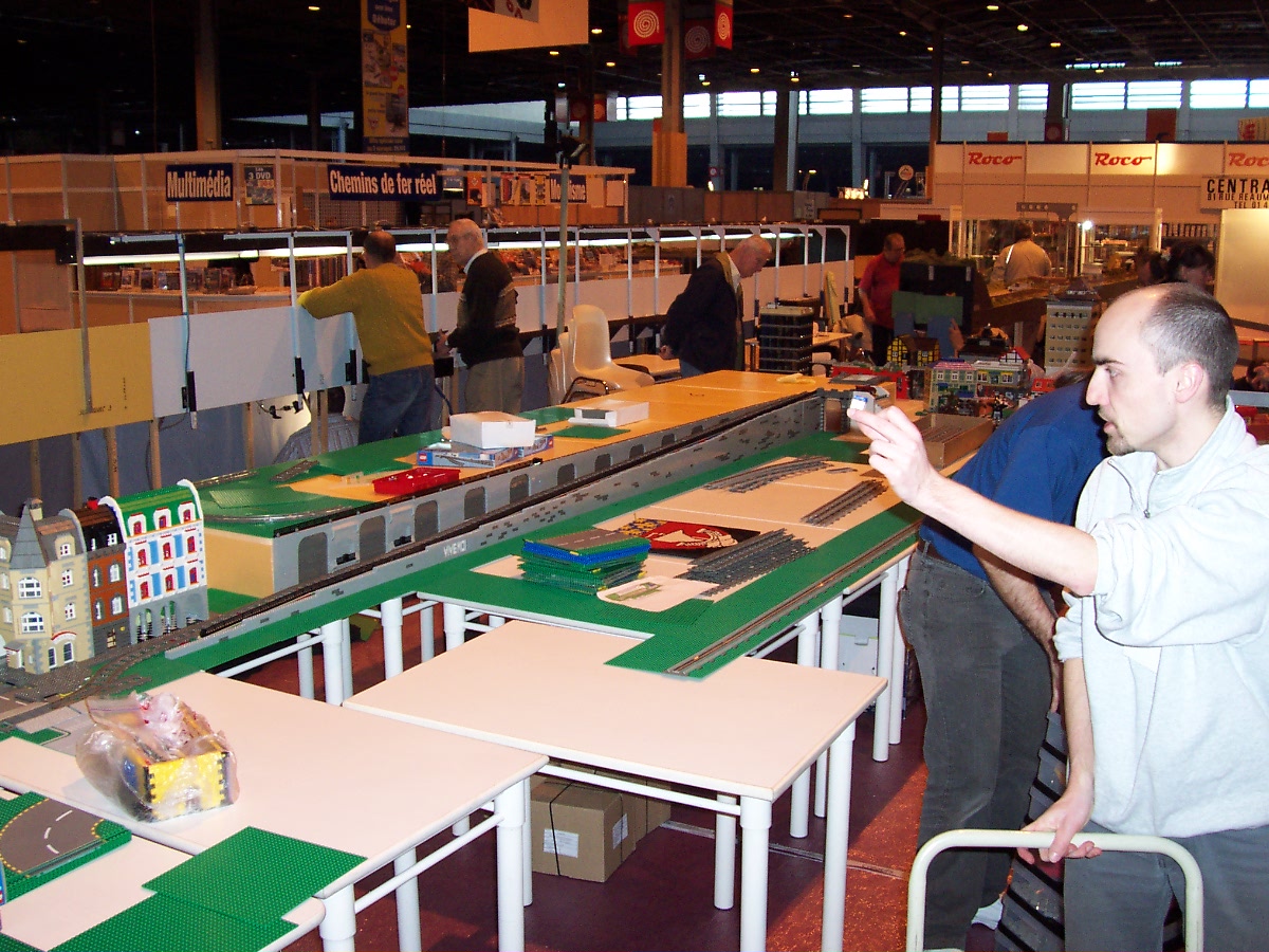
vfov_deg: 38.7
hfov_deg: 50.1
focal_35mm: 37
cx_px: 634
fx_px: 1356
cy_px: 476
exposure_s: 1/60
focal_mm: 5.6
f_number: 2.8
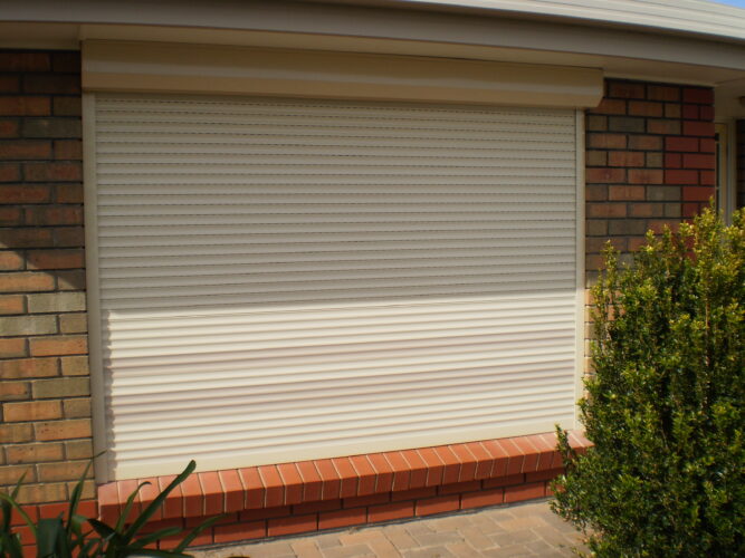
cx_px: 372
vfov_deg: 39.6
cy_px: 279
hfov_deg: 51.4
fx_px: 775
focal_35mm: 36
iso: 64
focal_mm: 6.3
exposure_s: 1/640
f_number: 4.6
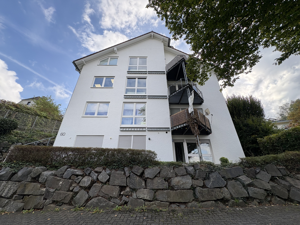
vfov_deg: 85.7
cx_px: 150
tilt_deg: +29.7
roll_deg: +0.1
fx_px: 121
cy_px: 112
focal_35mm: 14
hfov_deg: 102.1
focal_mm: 2.22
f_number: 2.2
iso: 40
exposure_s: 1/433
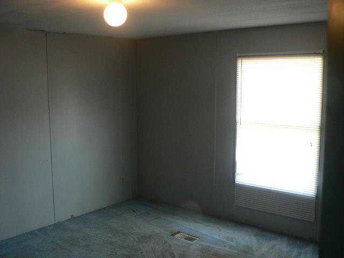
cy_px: 129
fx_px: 358
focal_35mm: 36
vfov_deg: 39.7
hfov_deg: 51.4
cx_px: 172
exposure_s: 1/30
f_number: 2.8
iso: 150
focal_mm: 6
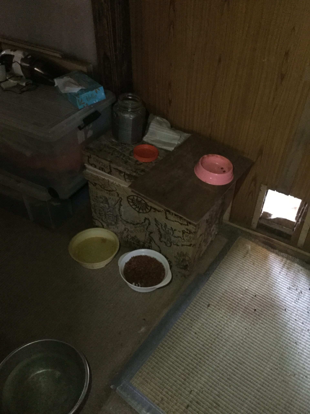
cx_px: 155
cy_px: 207
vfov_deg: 58.4
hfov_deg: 45.4
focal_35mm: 31
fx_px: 370
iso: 640
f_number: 2.4
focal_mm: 3.3
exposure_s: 1/17
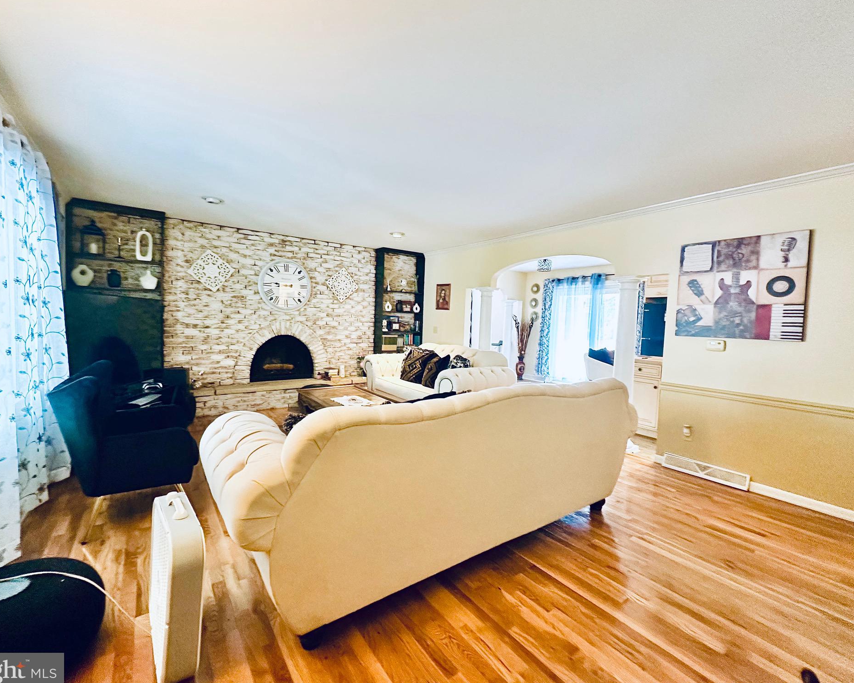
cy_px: 339
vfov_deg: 84.0
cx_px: 418
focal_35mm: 15
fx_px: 379
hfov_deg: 96.8
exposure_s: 1/60
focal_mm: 2.22
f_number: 2.2
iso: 500
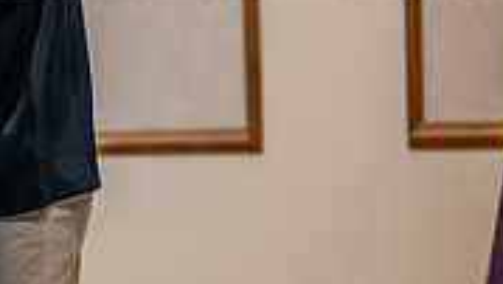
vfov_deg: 1.9
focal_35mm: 627
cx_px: -135
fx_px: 8369
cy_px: 32
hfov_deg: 3.4
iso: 1600
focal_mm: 185
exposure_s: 1/250
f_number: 3.2
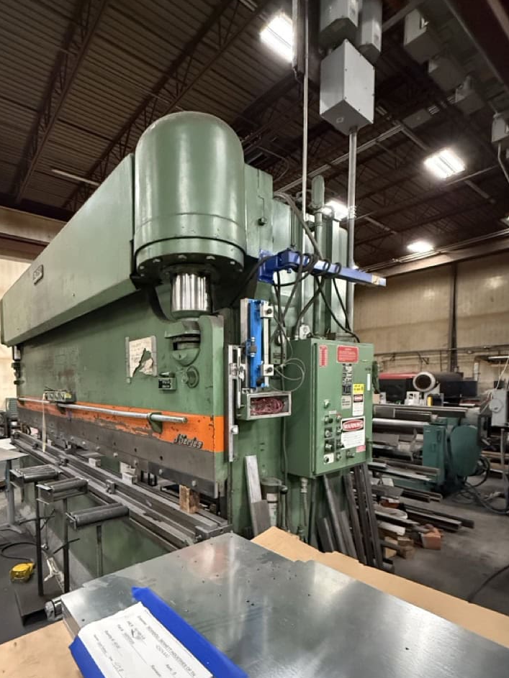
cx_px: 193
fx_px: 373
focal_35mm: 19
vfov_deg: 83.5
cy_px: 411
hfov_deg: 67.7
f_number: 2.2
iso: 1250
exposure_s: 1/60
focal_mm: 2.2
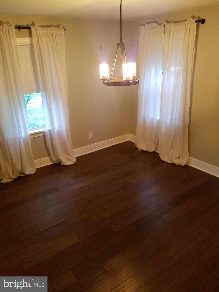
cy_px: 146
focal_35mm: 26
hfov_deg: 53.1
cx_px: 110
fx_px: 219
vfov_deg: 67.3
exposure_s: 1/17
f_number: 1.7
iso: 250
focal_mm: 4.2
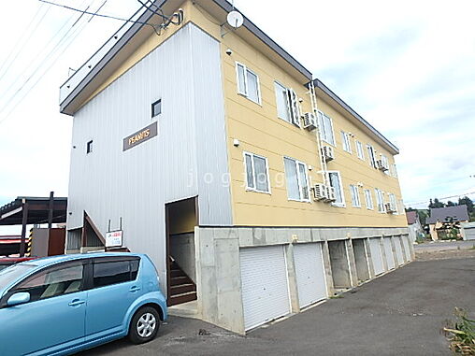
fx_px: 288
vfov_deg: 63.4
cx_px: 238
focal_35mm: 21
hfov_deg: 79.0
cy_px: 178
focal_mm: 3.7
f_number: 3.5
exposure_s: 1/400
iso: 125
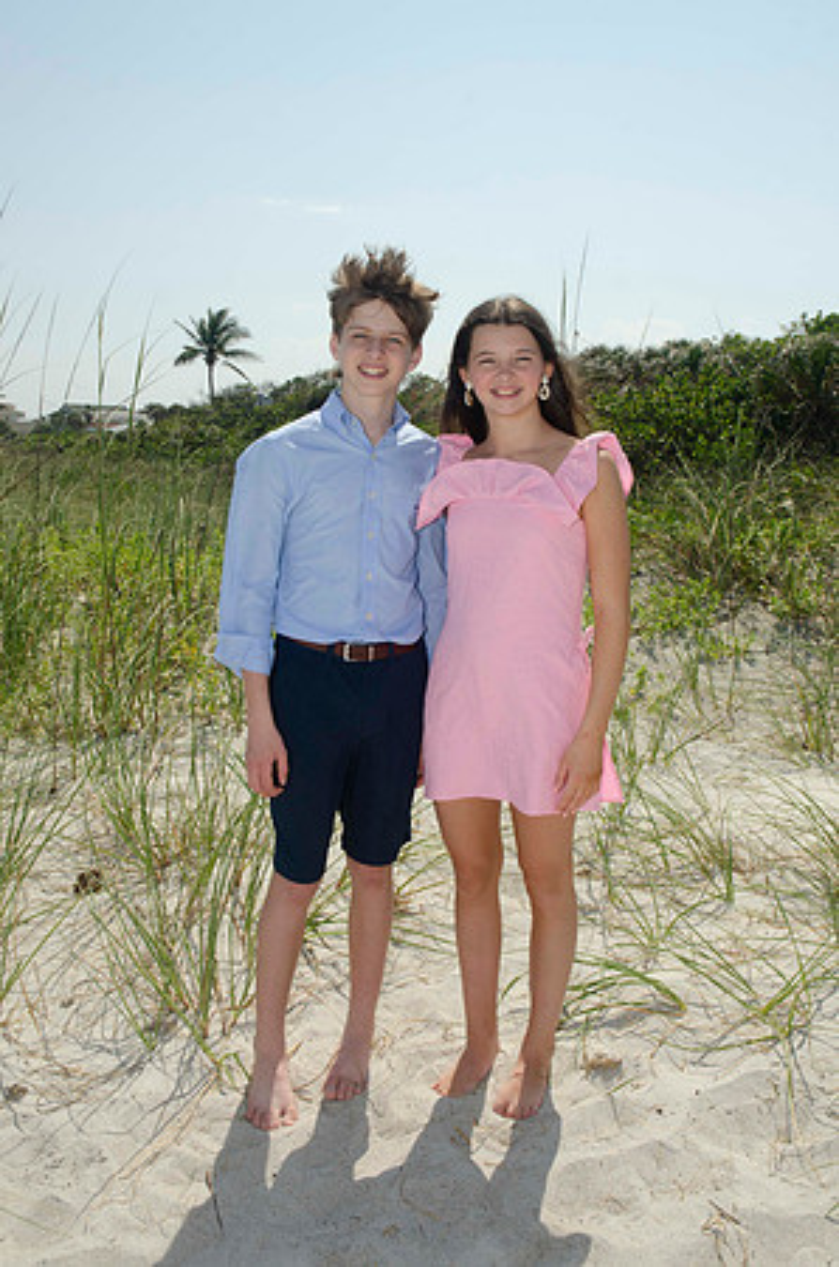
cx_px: 420
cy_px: 634
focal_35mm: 36
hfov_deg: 36.7
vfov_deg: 53.2
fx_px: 1264
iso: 100
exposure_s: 1/250
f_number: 9
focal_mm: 24
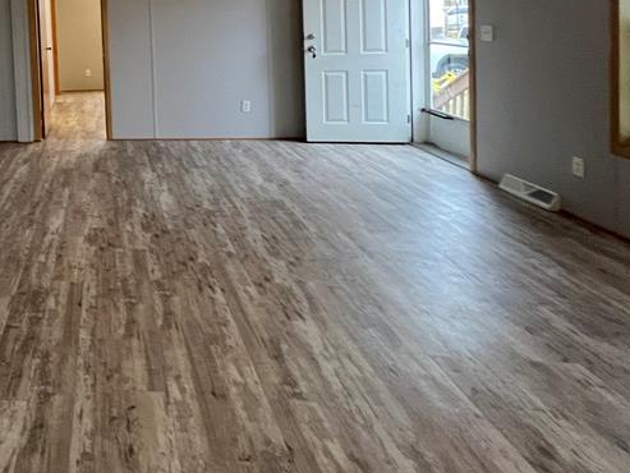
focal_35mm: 27
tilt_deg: -1.0
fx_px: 492
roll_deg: +2.2
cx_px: 20
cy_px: 38
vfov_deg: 45.9
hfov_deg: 53.5
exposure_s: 1/60
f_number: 1.8
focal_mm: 1.57
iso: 250
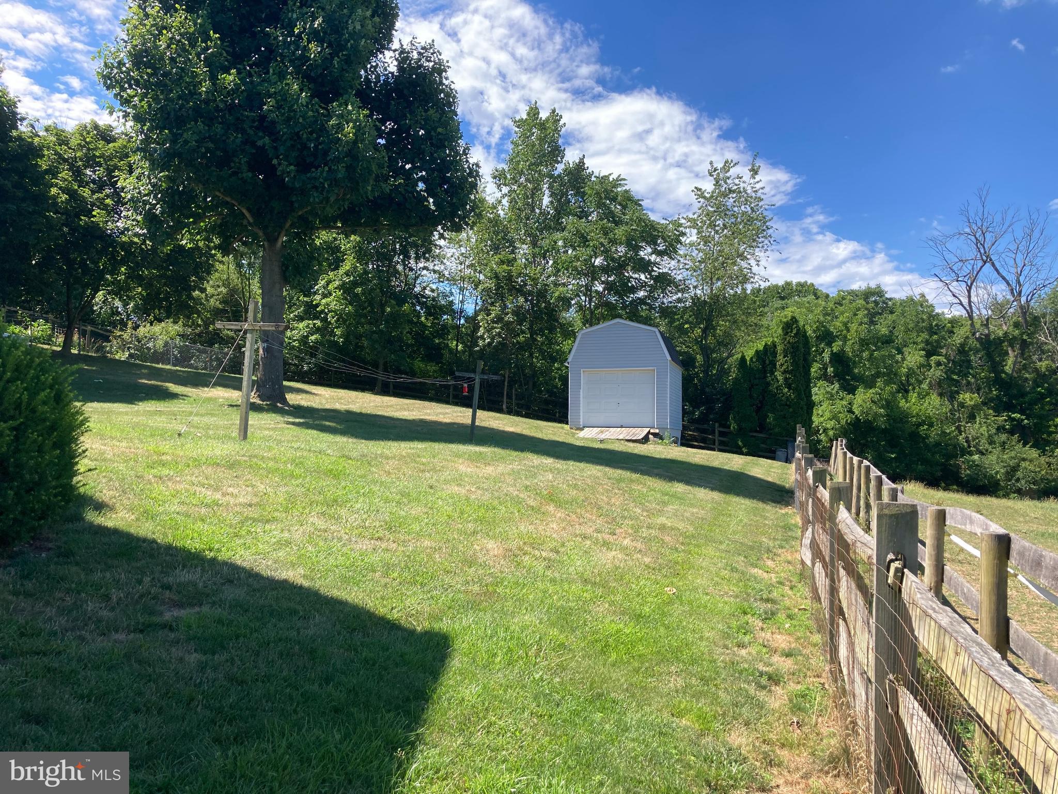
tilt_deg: +3.8
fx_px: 856
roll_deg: +0.1
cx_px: 529
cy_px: 397
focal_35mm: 28
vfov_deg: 49.7
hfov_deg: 63.4
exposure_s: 1/991
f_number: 1.8
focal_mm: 3.99
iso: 20
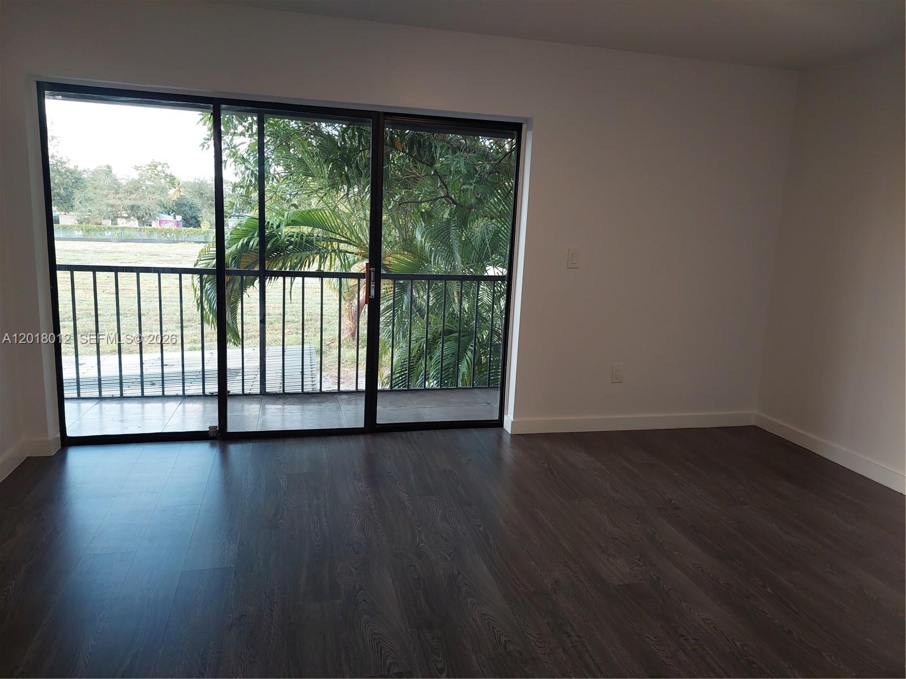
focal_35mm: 24
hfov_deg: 71.6
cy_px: 340
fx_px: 628
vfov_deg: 56.8
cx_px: 453
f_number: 1.8
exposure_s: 1/60
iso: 160
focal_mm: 5.23
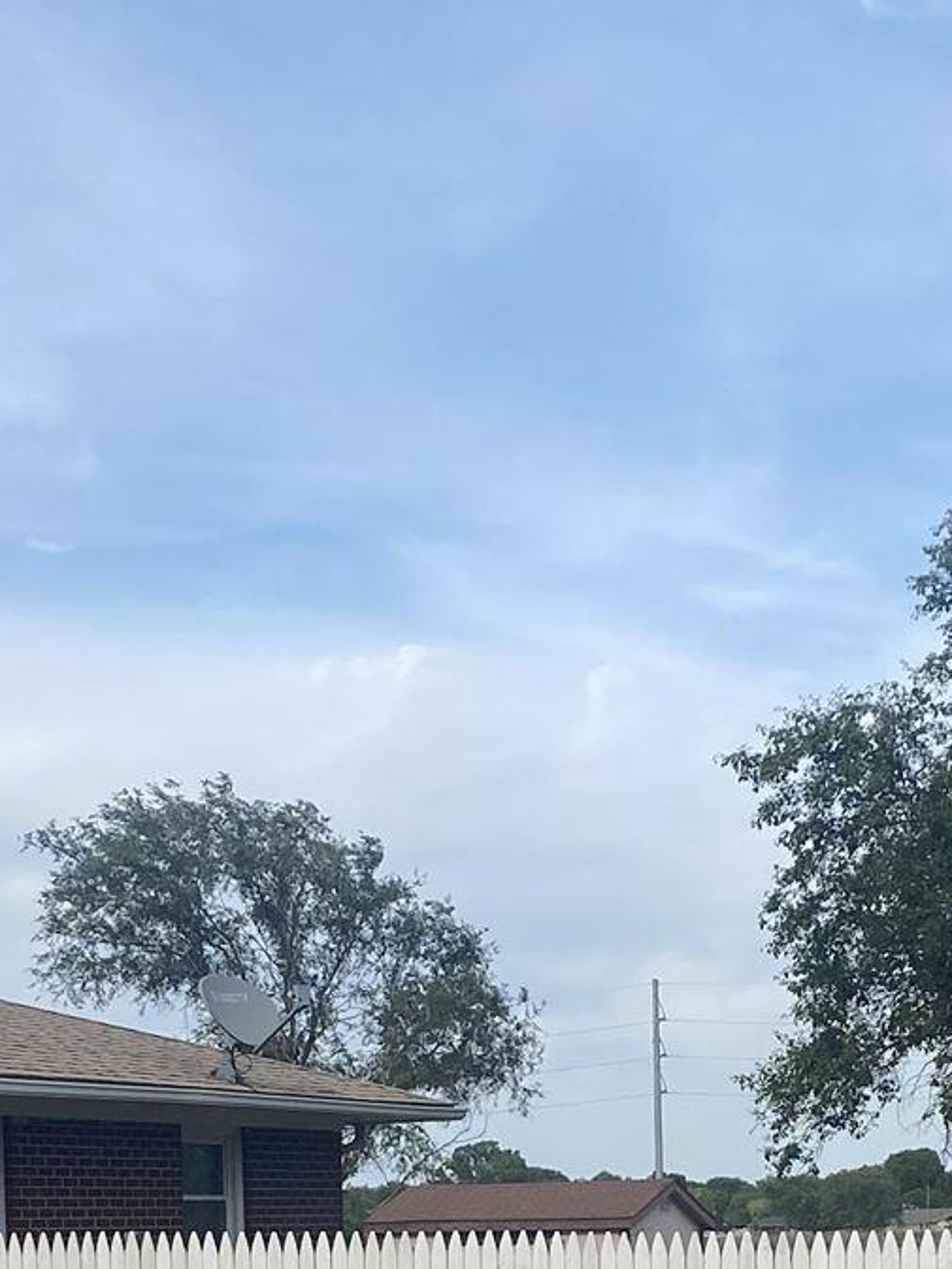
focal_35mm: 89
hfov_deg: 16.6
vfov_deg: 21.3
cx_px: 498
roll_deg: +1.6
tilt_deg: +1.4
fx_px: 3263
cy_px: 1267
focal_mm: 4.25
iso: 32
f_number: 1.8
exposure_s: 1/2625
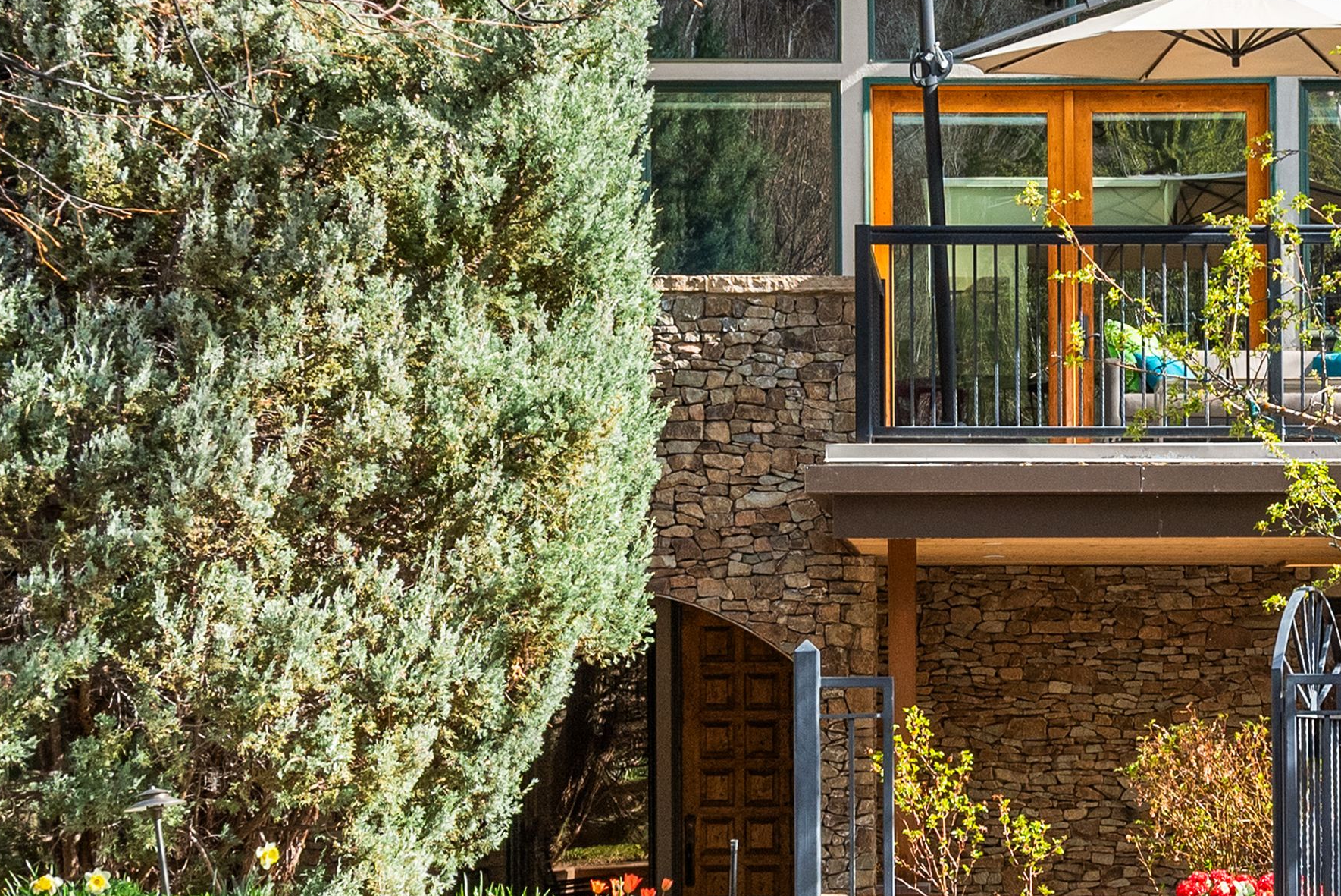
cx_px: 1083
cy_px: 407
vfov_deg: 16.1
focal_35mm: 85
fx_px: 3167
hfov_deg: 23.5
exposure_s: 1/500
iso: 400
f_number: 7.1
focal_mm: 25
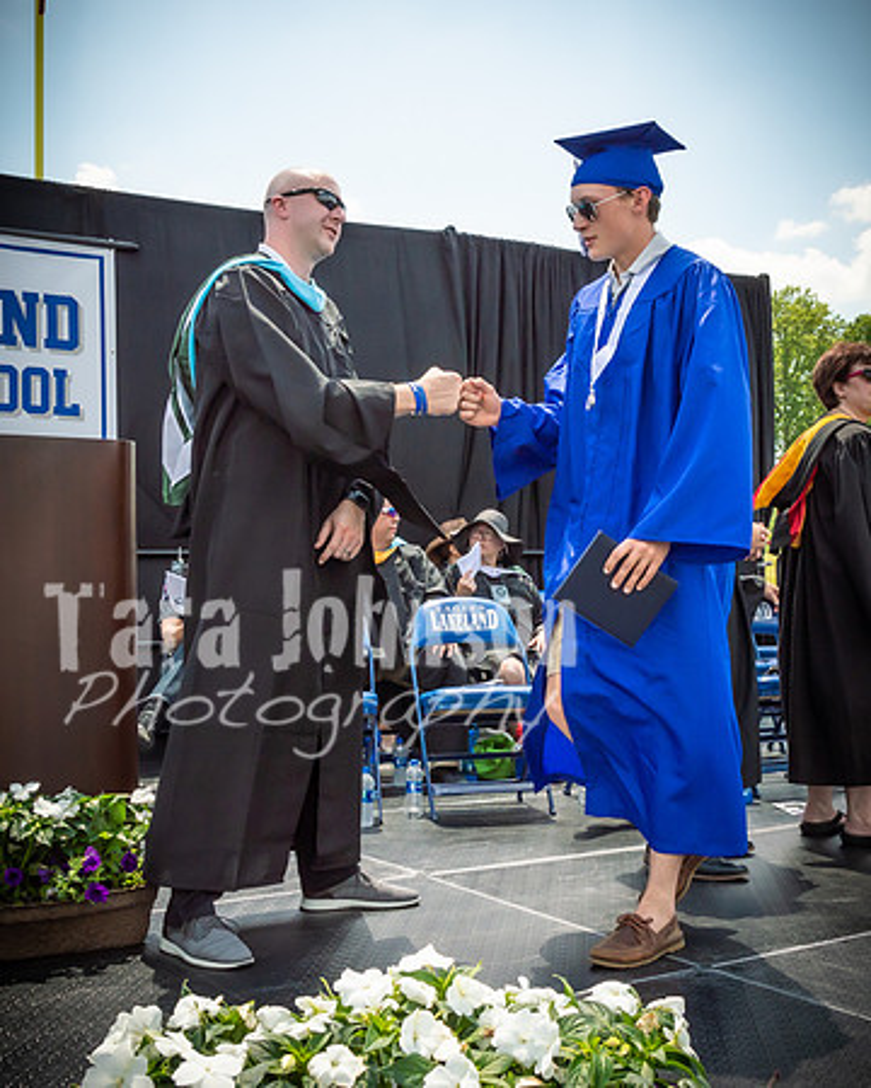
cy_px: 544
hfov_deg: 36.1
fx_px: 1334
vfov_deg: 44.4
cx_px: 502
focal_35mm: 41
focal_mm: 17
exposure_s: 1/800
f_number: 7.1
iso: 200
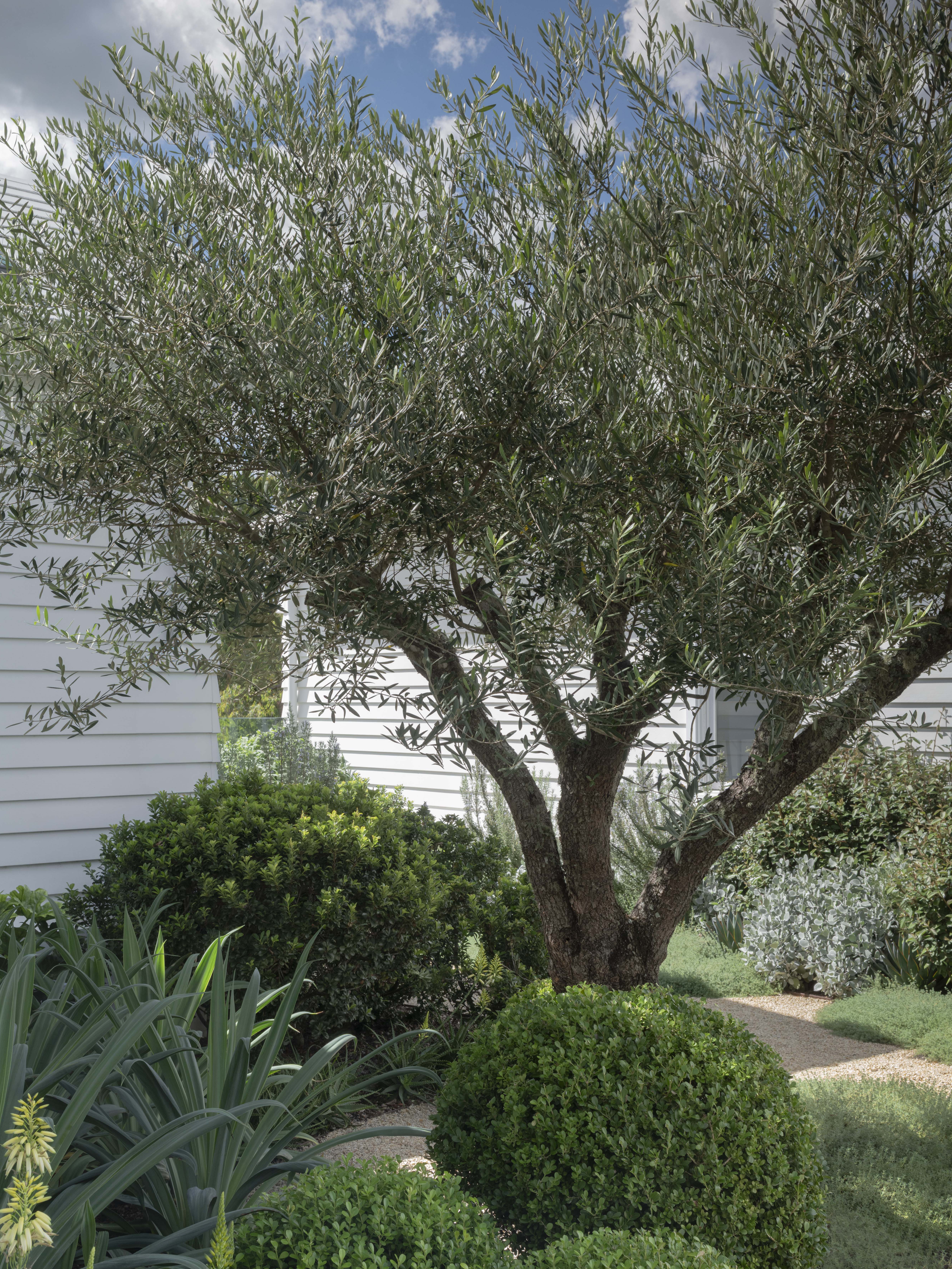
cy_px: 706
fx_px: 1430
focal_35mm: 39
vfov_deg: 47.8
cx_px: 465
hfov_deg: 36.8
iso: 160
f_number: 14
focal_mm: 35
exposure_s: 1/10
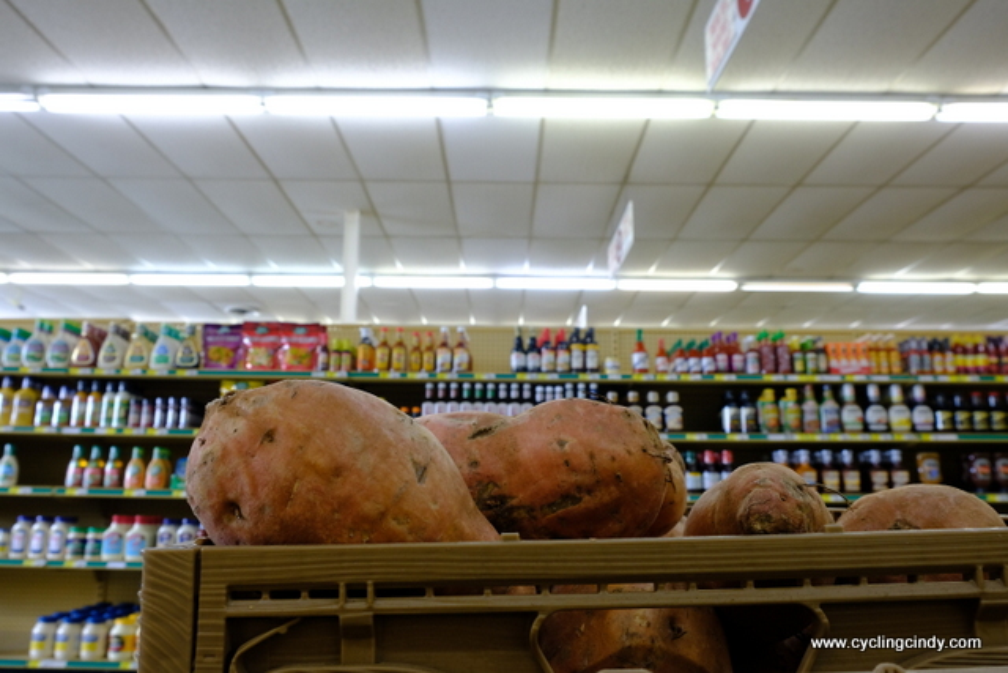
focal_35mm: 27
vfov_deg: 48.0
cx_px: 504
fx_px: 756
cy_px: 336
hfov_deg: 67.4
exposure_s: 1/28
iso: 1000
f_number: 8
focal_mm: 18
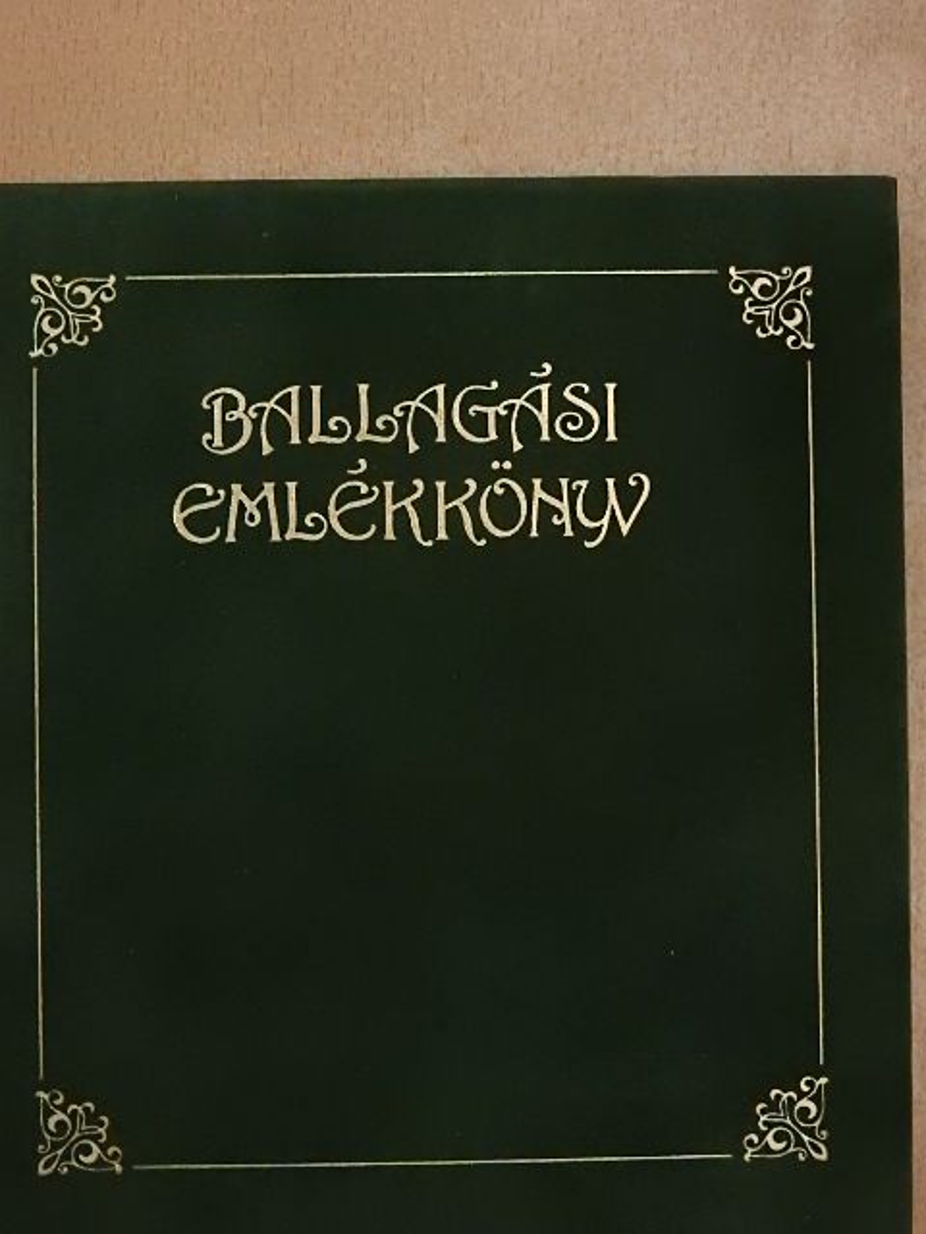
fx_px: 1783
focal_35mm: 50
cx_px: 463
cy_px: 617
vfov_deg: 38.2
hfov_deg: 29.1
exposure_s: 1/80
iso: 1600
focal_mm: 9
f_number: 4
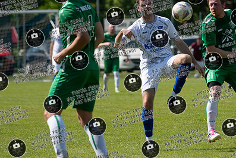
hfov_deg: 4.7
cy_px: 58
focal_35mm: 435
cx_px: 171
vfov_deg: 3.2
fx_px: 2853
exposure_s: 1/1600
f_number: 5.6
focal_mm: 260
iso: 320
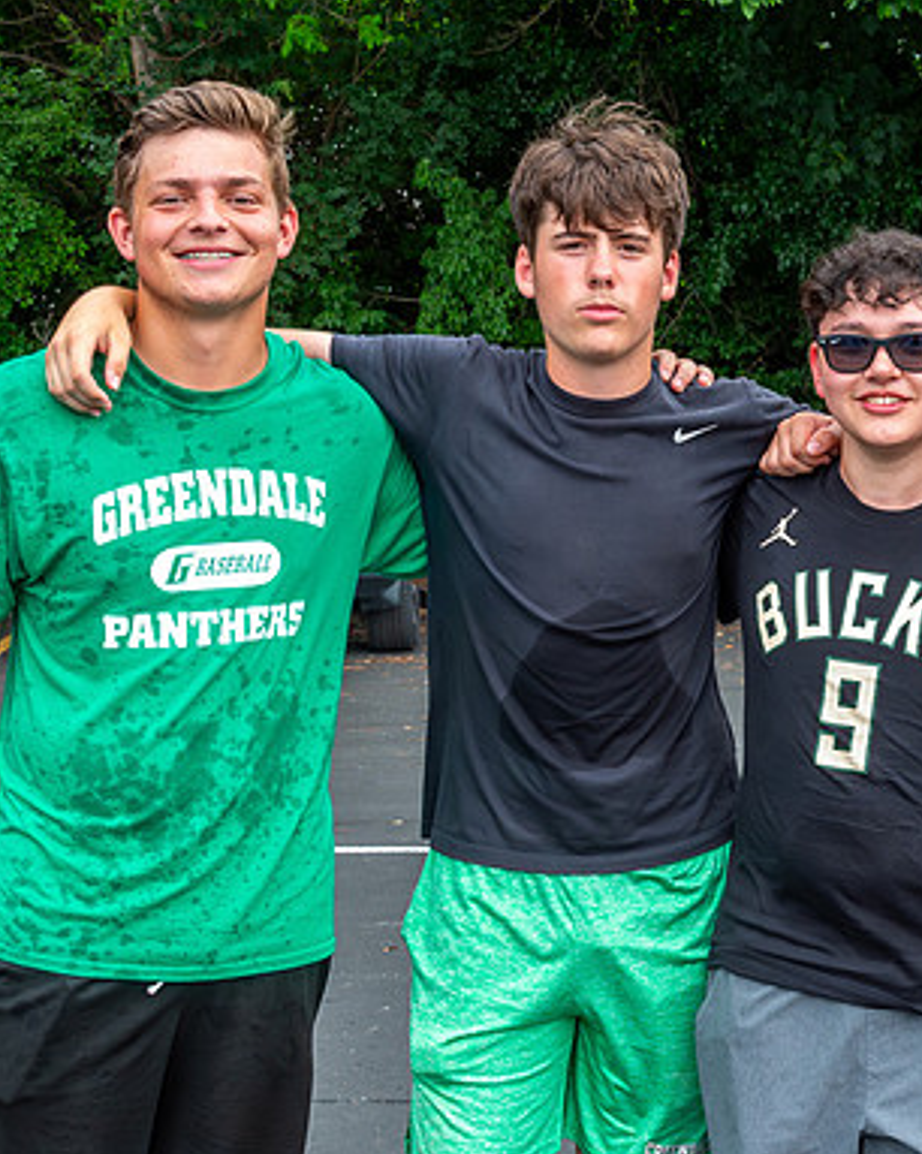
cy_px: 632
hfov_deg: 15.3
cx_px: 863
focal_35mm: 99
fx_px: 3380
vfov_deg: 19.4
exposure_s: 1/125
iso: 1250
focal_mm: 55
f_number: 13
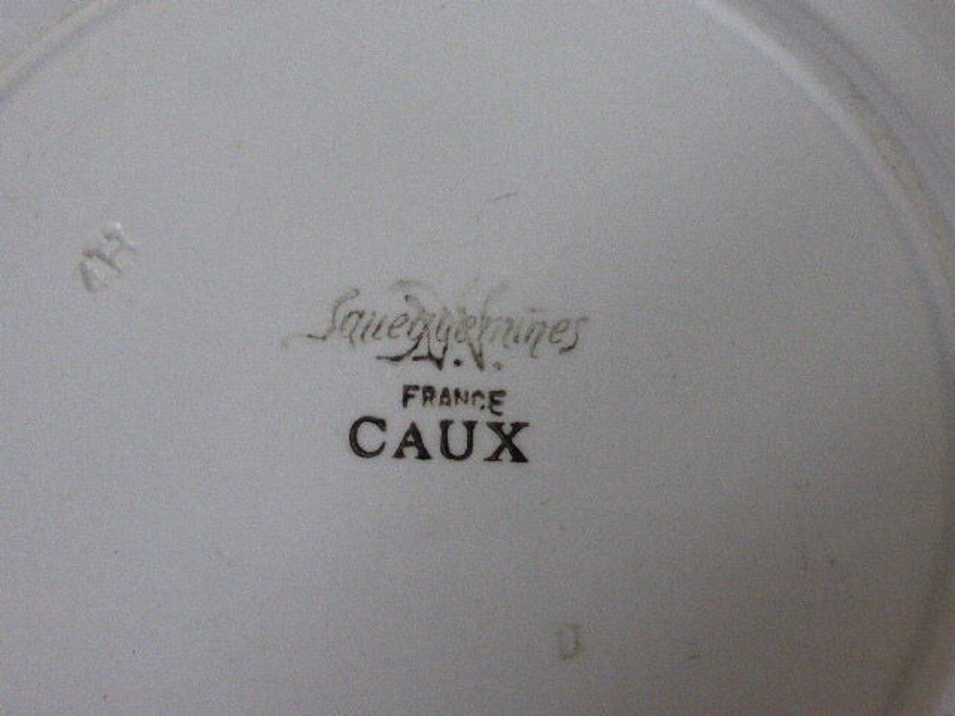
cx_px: 478
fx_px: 1186
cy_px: 358
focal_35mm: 43
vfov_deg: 33.6
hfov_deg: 43.9
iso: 1000
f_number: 3.9
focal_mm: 7.4
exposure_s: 1/250
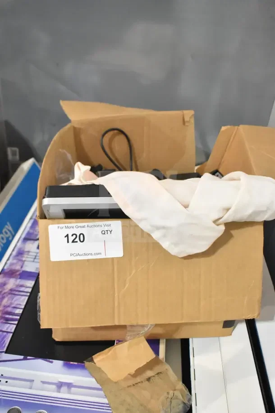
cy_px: 206
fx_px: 378
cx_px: 138
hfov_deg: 40.0
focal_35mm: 33
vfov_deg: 57.2
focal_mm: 22
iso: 6400
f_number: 5
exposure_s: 1/250
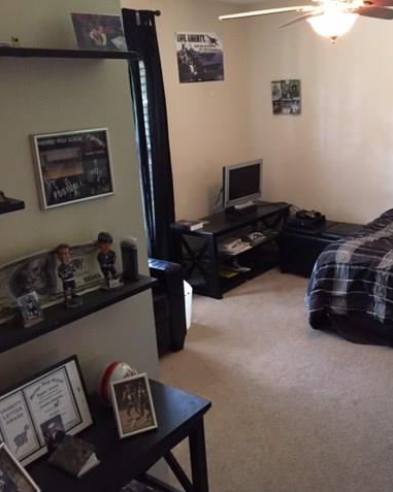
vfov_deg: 48.0
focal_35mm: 38
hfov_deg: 38.8
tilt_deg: -16.6
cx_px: 255
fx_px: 553
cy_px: 247
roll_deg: +2.6
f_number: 2.2
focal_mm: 4.15
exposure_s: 1/15
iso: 250
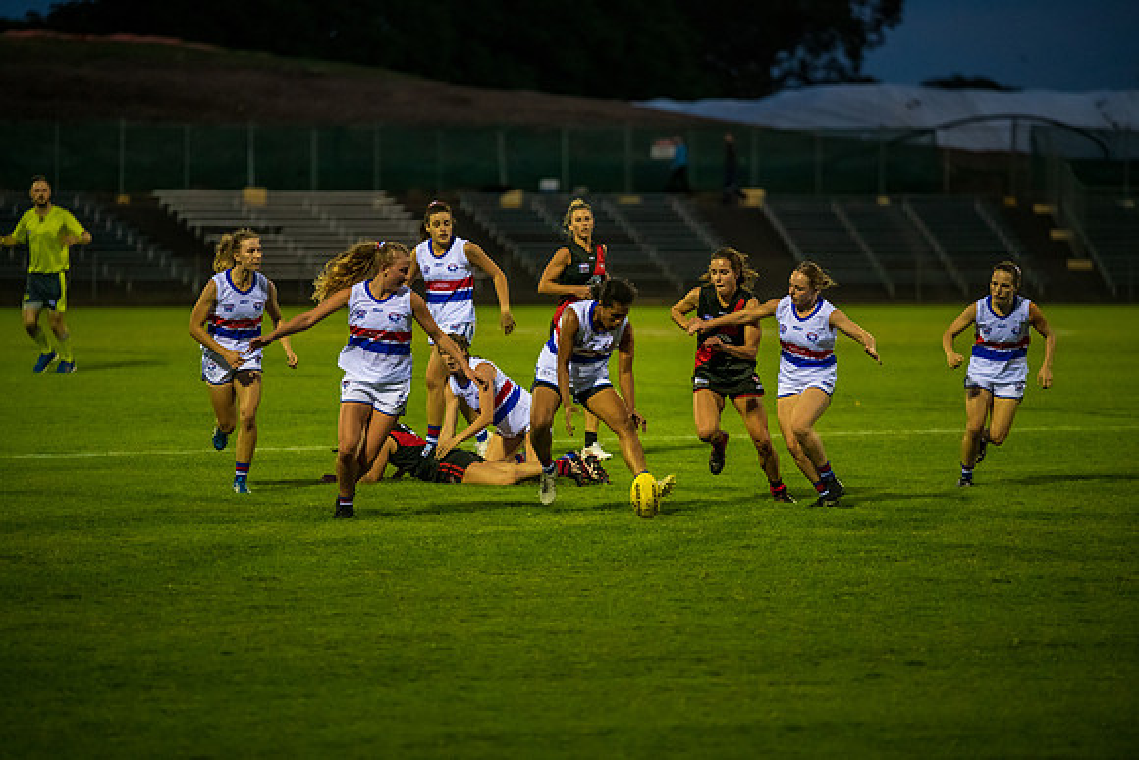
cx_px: 570
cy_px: 380
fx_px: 6440
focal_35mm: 204
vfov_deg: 6.8
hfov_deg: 10.1
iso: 3200
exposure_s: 1/800
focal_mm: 200
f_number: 2.8
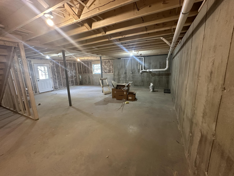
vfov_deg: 85.7
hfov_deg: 102.1
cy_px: 88
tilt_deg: -11.4
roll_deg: +1.9
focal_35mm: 14
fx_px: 95
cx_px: 117
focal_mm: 2.22
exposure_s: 1/60
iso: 800
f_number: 2.2
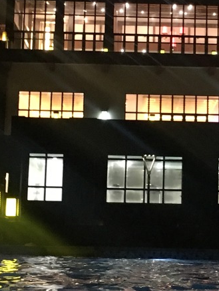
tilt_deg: +7.6
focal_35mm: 110
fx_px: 927
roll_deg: -1.7
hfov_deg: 13.4
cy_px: 108
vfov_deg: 17.8
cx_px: 173
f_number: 2.2
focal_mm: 4.15
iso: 400
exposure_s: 1/17
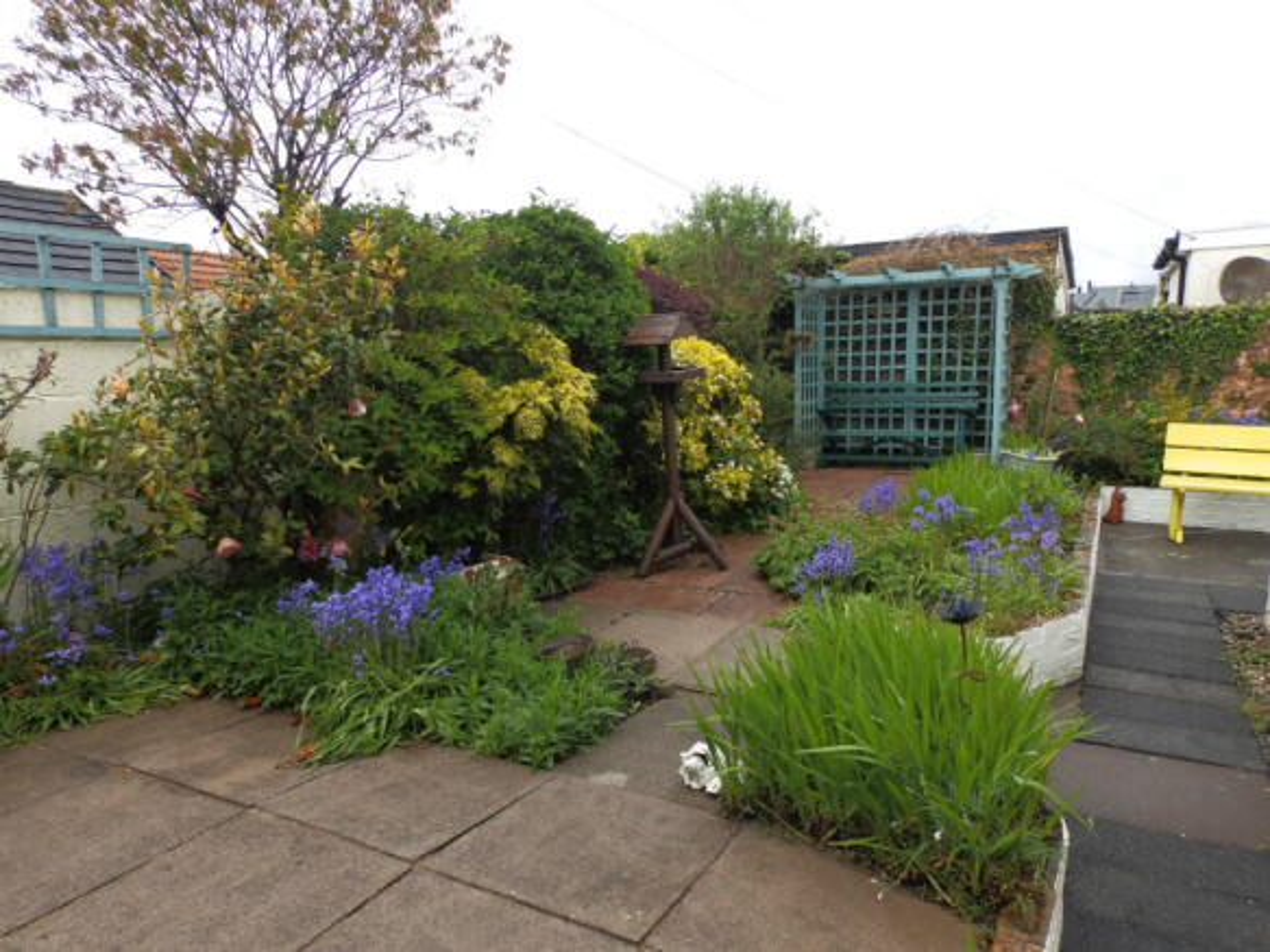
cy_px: 476
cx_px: 635
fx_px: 807
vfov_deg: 61.1
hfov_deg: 76.4
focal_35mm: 22
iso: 80
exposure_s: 1/160
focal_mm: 4
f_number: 4.5
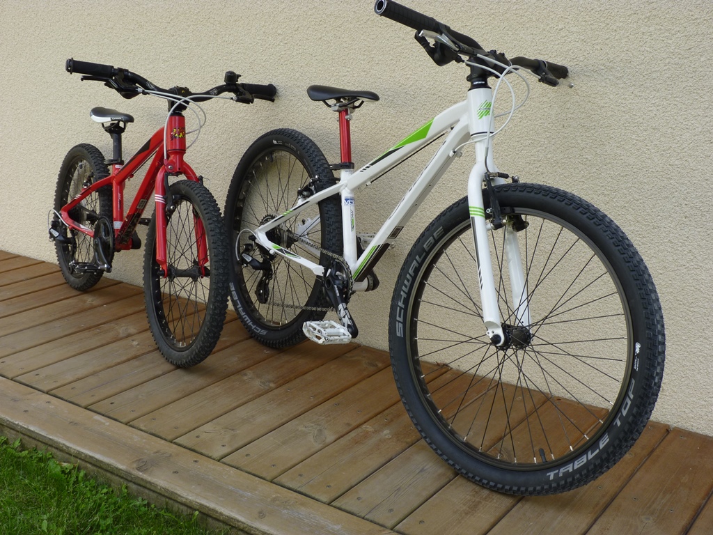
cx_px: 356
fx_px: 886
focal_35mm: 43
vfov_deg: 33.6
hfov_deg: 43.9
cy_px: 268
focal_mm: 7.6
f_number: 4.5
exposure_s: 1/125
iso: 80
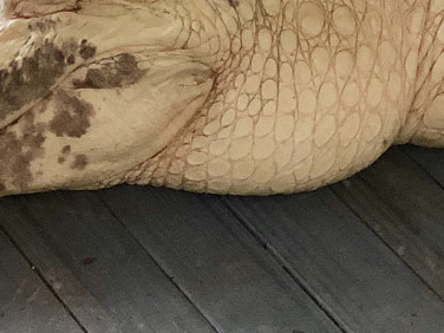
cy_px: -237
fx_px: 2835
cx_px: 422
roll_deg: -2.8
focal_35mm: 221
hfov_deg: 8.9
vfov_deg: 6.6
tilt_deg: -27.4
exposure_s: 1/60
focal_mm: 6
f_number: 2.4
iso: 100
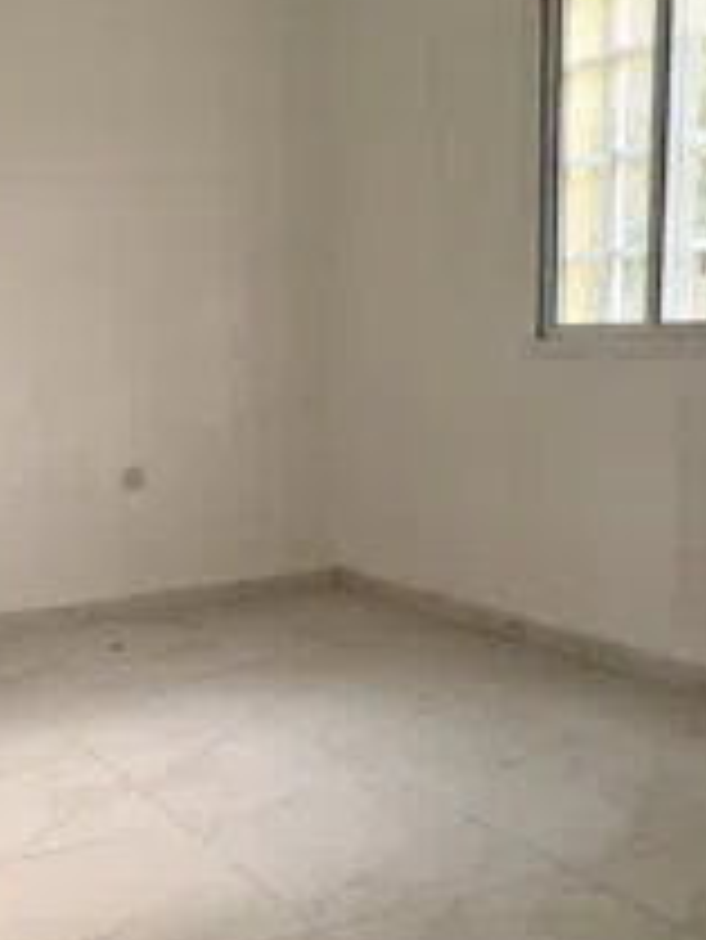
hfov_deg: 30.0
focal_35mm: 46
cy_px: 612
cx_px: 49
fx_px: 1250
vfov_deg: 40.8
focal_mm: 6.76
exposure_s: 1/60
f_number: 1.78
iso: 800
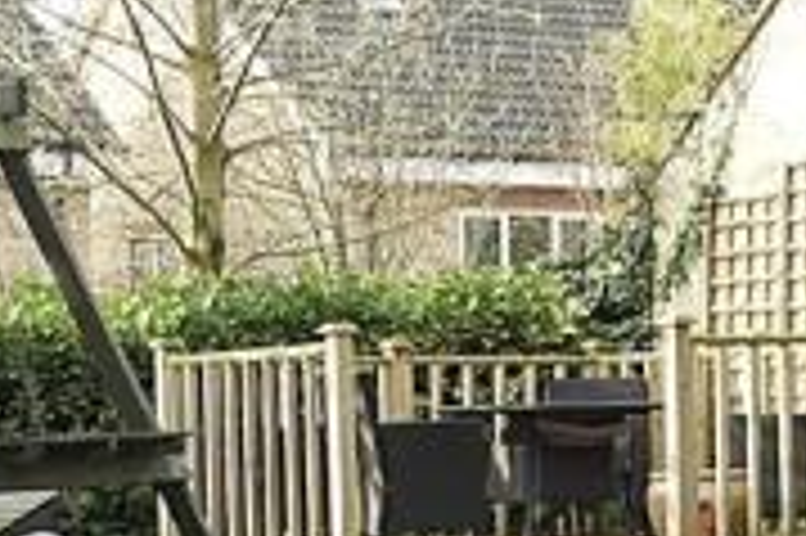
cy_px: 462
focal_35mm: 110
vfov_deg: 12.4
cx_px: 624
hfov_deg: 18.5
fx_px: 2460
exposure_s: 1/125
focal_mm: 20
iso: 100
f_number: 5
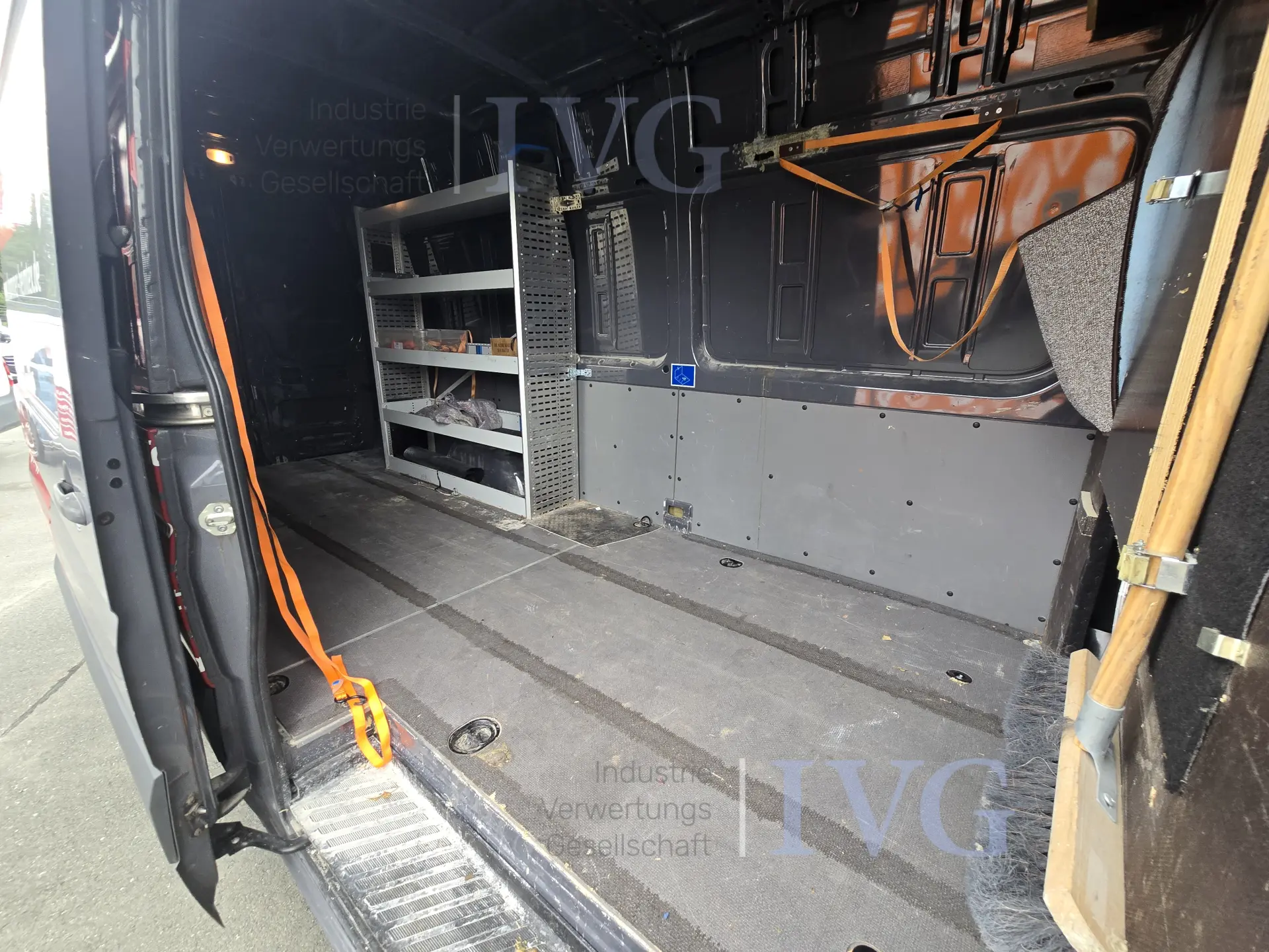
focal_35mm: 13
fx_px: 477
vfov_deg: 89.9
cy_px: 476
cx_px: 634
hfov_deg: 106.2
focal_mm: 2.2
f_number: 2.2
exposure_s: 1/100
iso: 64
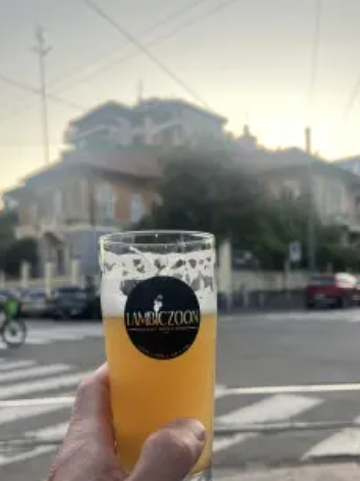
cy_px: 313
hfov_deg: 41.7
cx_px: 186
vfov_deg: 53.1
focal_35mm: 34
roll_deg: +2.4
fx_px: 472
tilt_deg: -2.1
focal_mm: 5.1
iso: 50
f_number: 1.6
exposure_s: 1/410
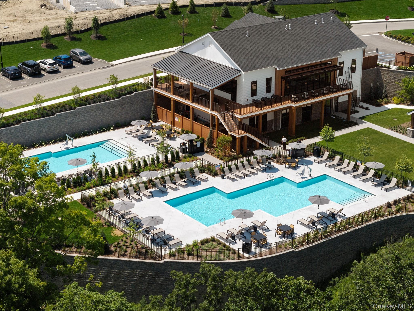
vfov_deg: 21.0
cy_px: 156
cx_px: 207
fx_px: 837
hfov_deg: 27.8
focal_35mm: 70
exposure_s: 1/160
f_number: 2.8
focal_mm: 19.35
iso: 100
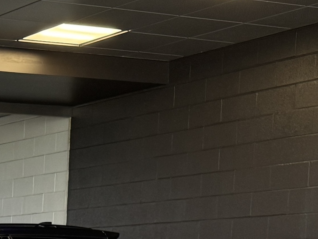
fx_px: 799
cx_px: -180
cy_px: 429
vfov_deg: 14.8
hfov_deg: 19.2
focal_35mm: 87
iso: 160
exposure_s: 1/121
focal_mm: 6.76
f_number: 1.78
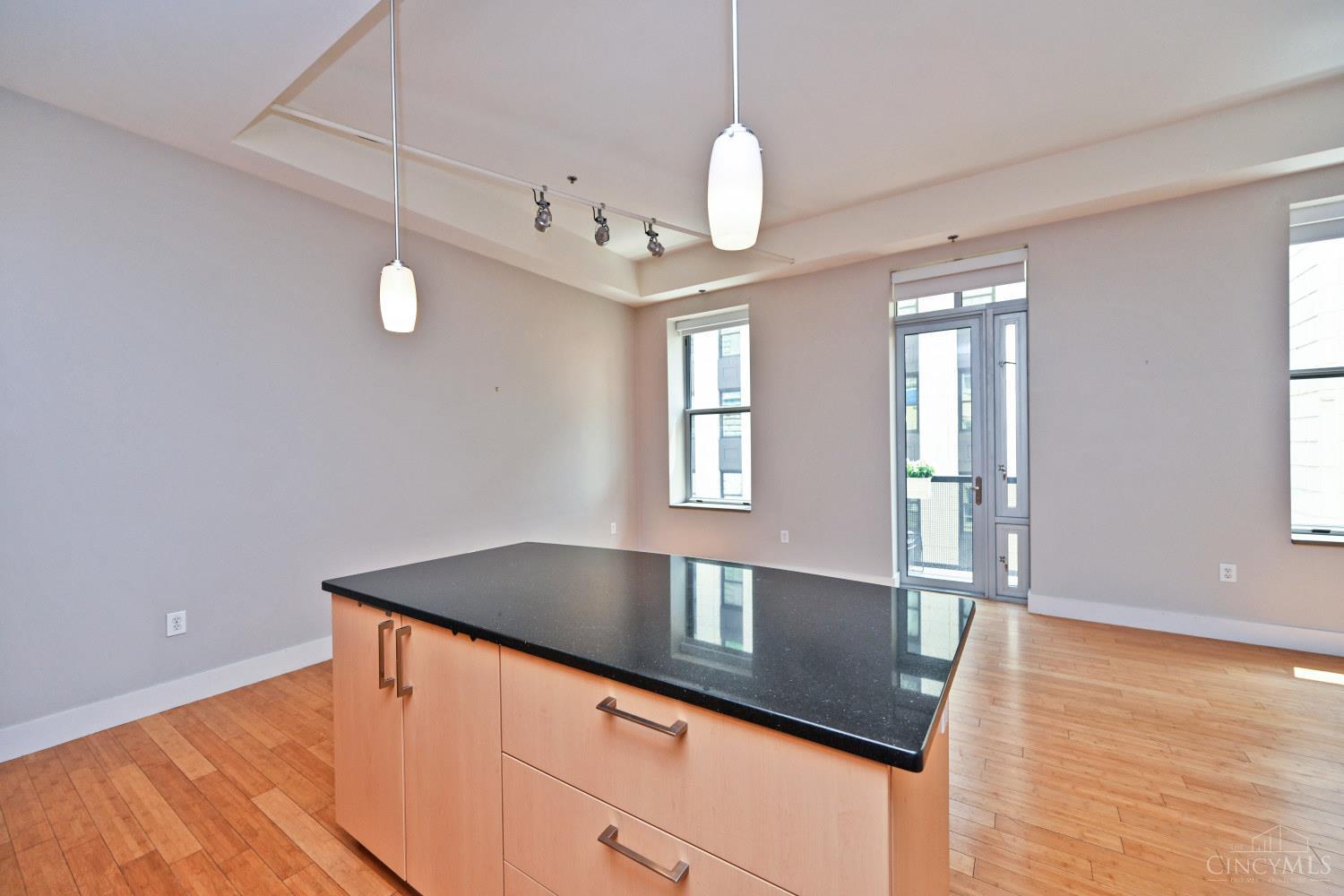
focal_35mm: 14
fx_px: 523
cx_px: 672
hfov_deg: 104.3
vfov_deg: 81.2
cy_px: 448
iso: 200
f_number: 5.6
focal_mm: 14
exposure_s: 1/125
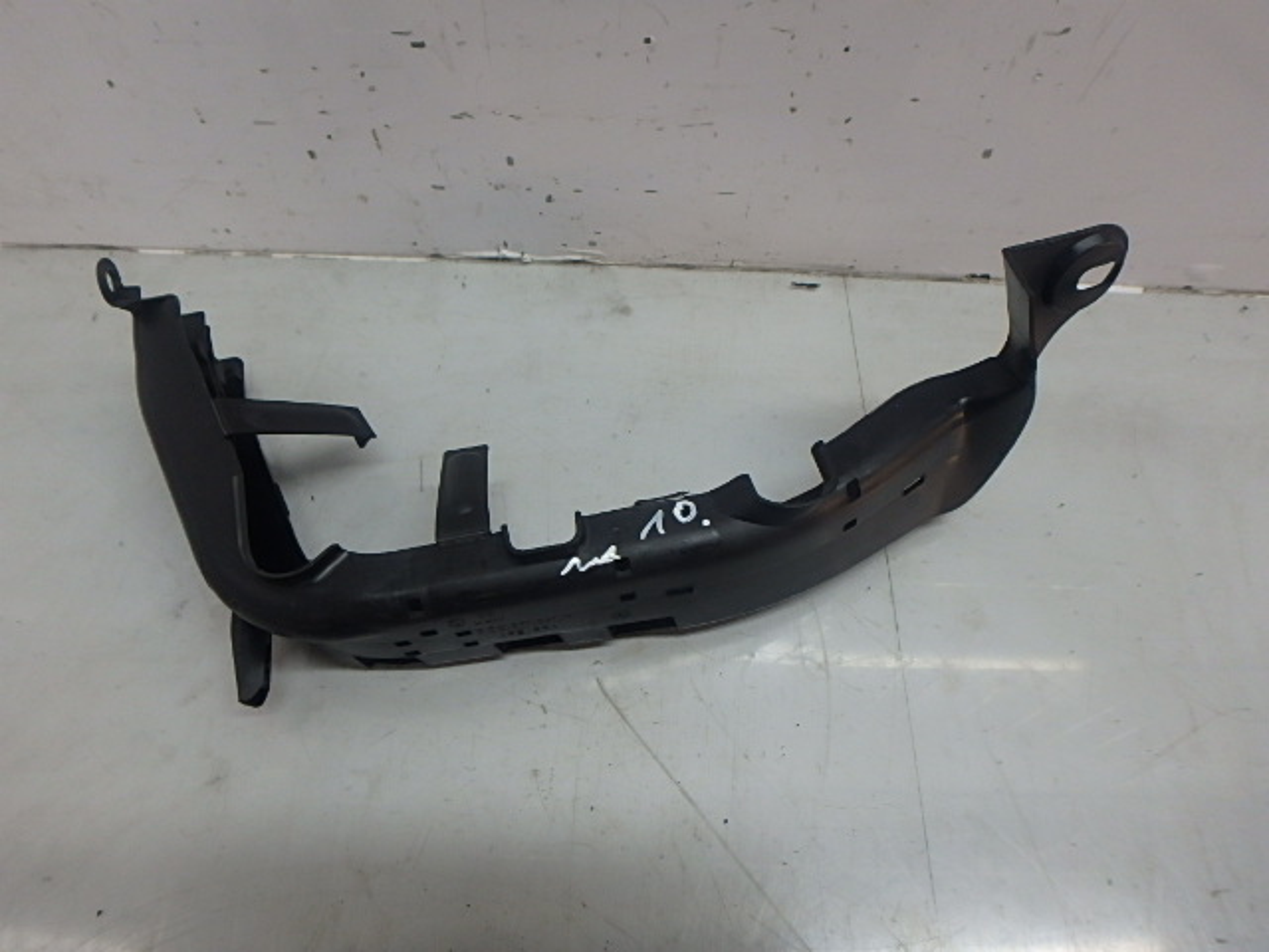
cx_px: 634
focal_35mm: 21
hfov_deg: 79.0
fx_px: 770
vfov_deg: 63.4
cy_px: 476
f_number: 3.5
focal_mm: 3.7
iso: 200
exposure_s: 1/50
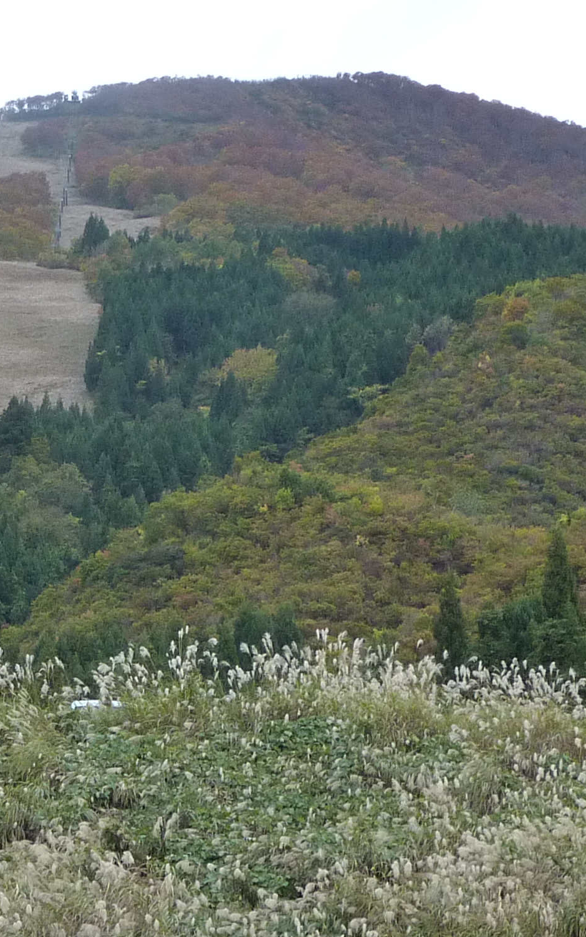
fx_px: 3910
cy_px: 468
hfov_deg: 8.5
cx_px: -47
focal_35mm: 153
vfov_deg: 13.7
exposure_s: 1/40
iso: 200
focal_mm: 9.7
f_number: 3.9
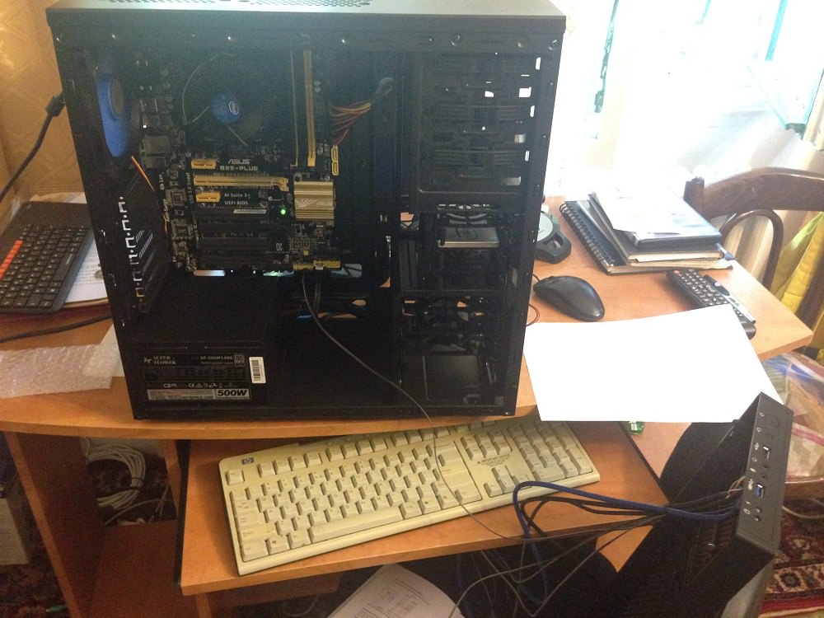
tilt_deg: -32.1
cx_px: 412
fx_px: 786
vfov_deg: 42.9
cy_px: 309
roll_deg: -0.7
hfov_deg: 55.4
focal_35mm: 33
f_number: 2.4
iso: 500
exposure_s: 1/15
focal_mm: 4.12
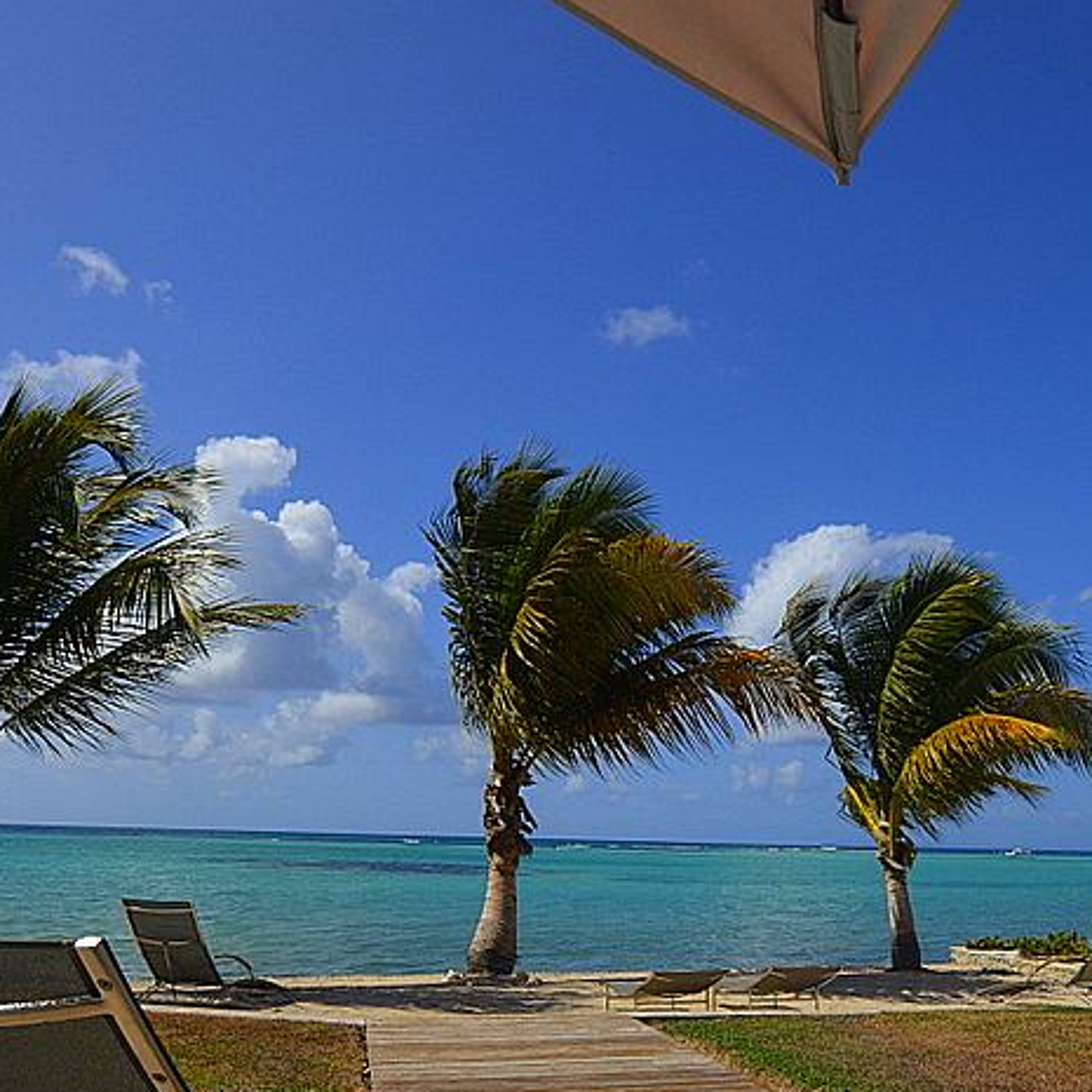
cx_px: 667
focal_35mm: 28
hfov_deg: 56.8
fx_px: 999
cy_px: 720
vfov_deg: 56.2
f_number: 10
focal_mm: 10
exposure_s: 1/400
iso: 100
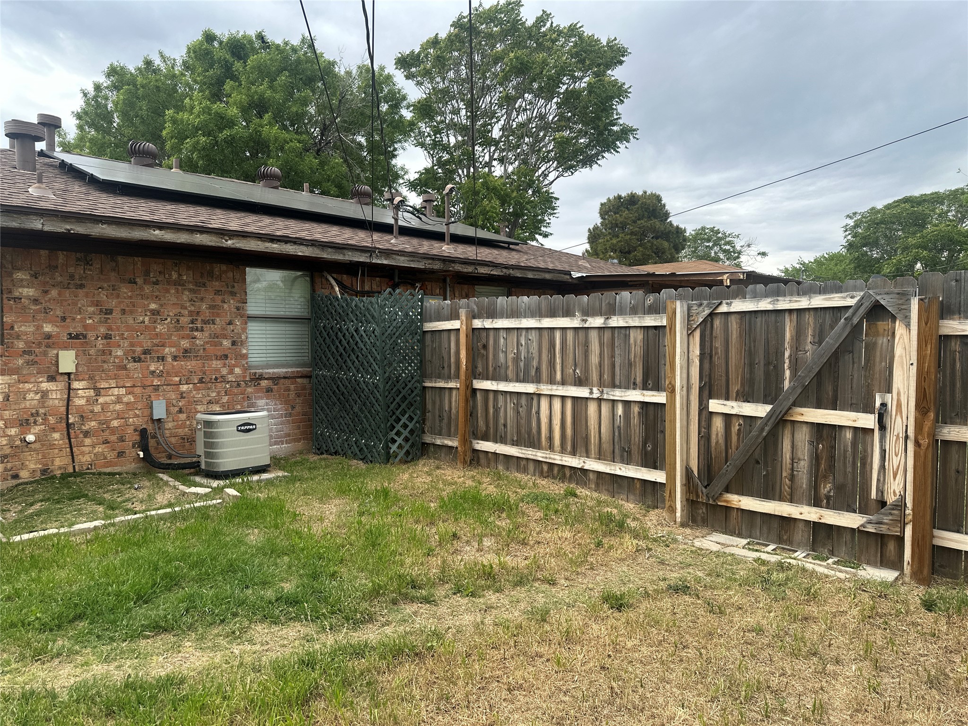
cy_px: 363
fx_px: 671
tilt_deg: -2.0
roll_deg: +0.5
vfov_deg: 56.8
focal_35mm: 24
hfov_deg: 71.6
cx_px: 484
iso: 80
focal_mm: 6.86
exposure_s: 1/1517
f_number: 1.78
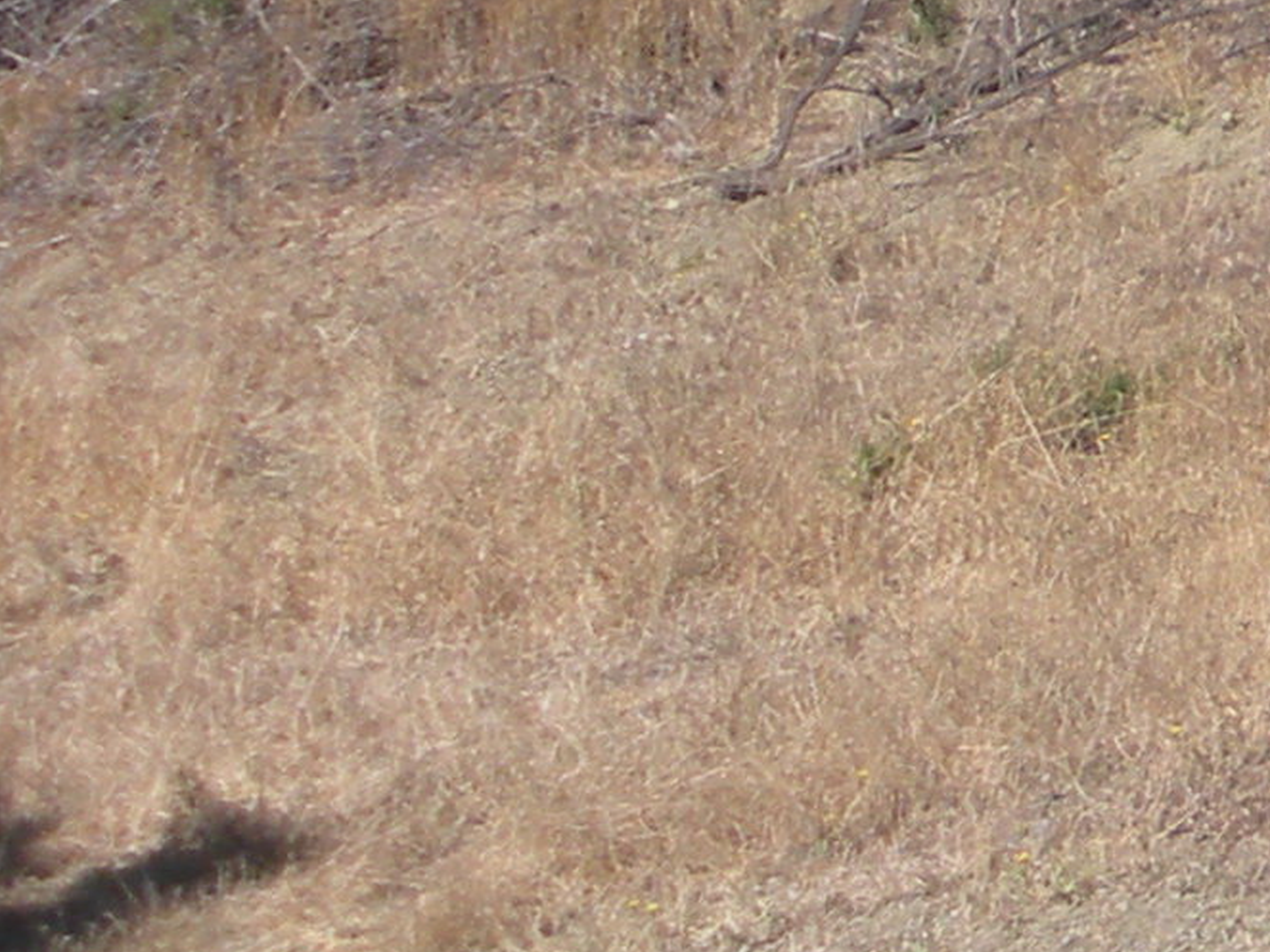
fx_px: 7263
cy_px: -326
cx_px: 2755
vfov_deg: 7.4
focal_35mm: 198
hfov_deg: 9.2
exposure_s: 1/505
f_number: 3.5
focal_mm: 6.3
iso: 64
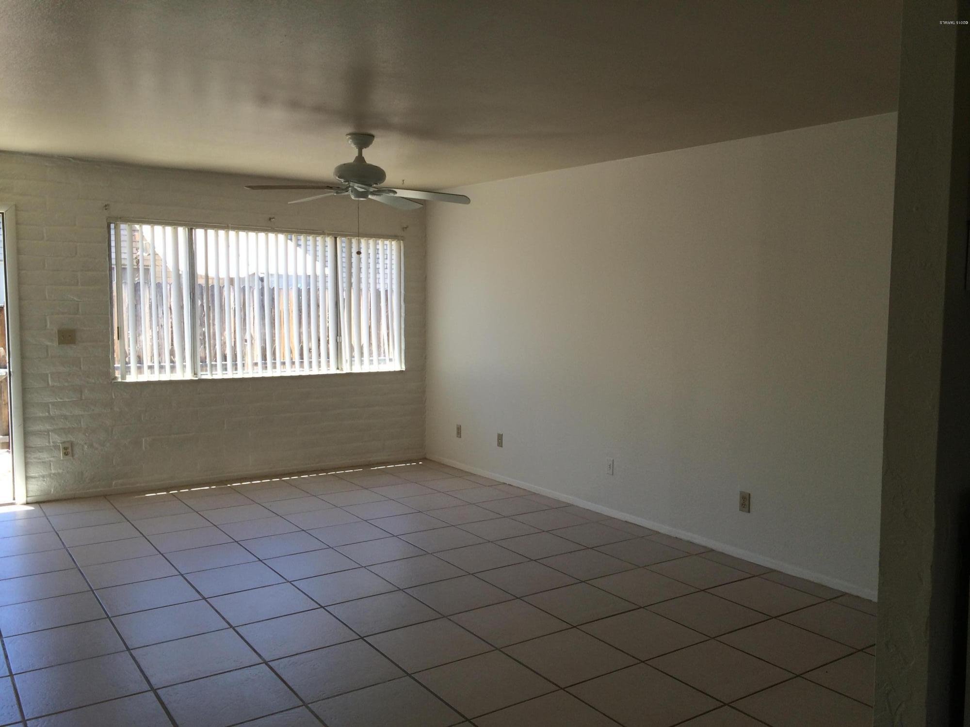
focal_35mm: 30
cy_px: 364
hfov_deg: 60.0
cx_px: 485
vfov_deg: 46.8
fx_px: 841
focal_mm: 4.12
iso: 32
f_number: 2.2
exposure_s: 1/233
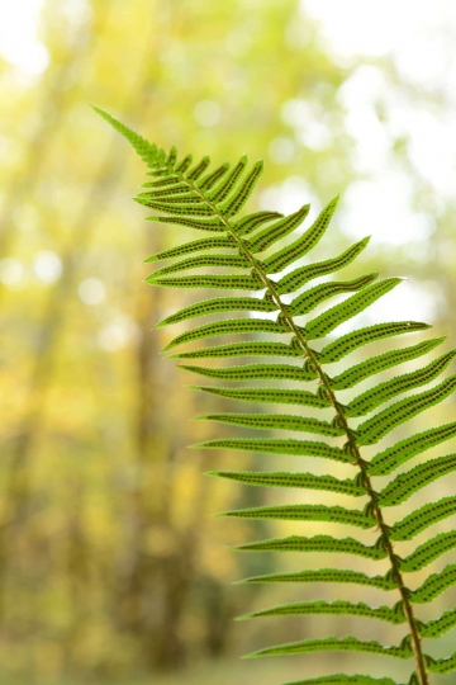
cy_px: 342
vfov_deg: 28.8
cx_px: 228
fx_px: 1330
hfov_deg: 19.5
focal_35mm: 70
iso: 500
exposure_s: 1/5
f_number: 8
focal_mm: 70
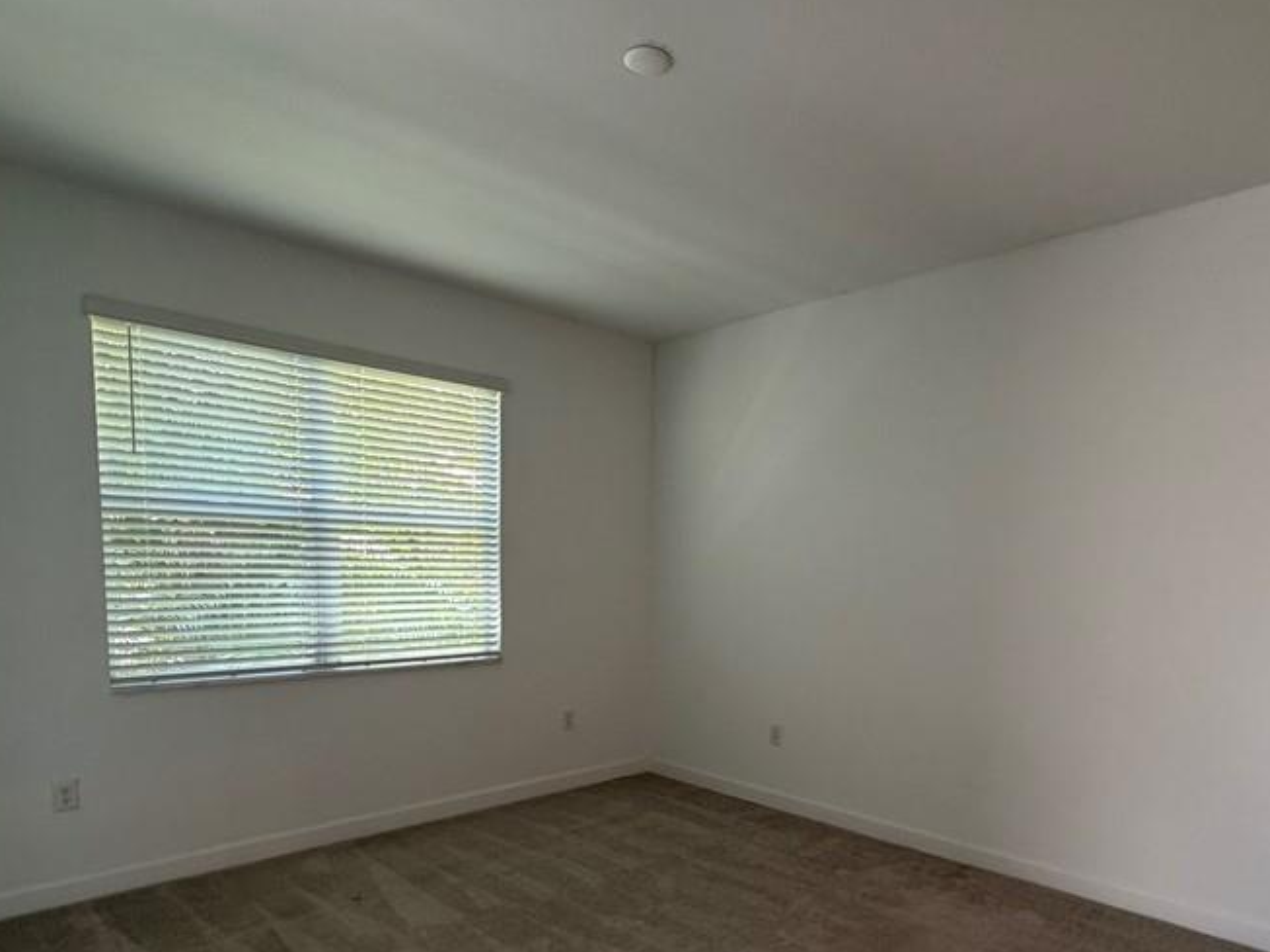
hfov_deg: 76.2
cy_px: 641
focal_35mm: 22
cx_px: 691
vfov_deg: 59.6
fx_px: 807
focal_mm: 2.22
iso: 320
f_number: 2.2
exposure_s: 1/60
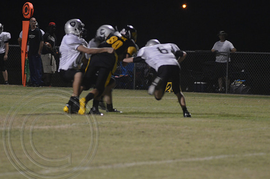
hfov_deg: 6.9
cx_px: 135
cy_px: 90
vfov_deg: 4.6
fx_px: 2245
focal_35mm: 300
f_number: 5.6
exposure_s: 1/100
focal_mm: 200
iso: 3200
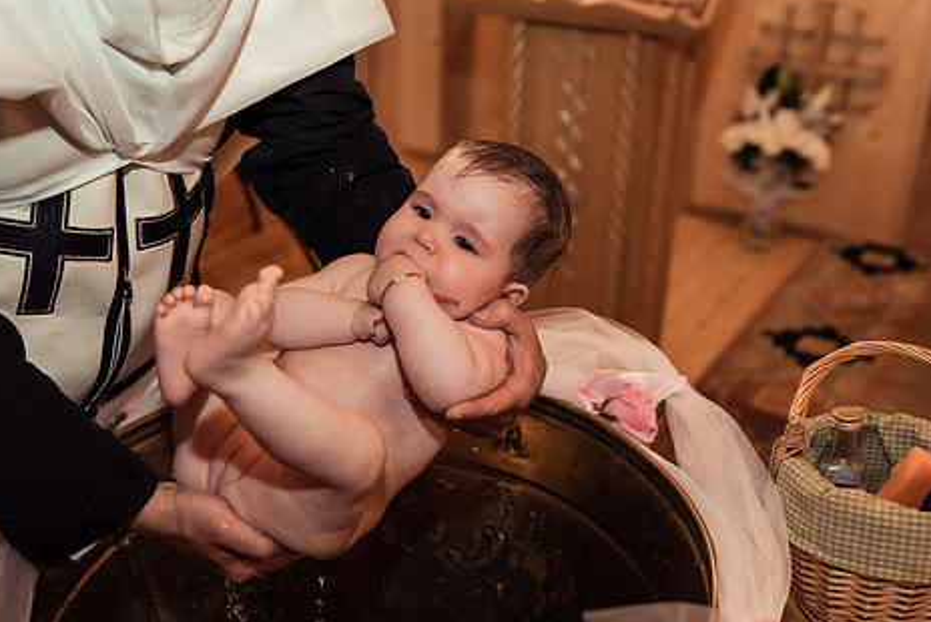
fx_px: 1164
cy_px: 338
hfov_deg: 43.5
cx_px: 405
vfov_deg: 29.9
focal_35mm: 45
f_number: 2.8
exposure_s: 1/125
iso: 1250
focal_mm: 36
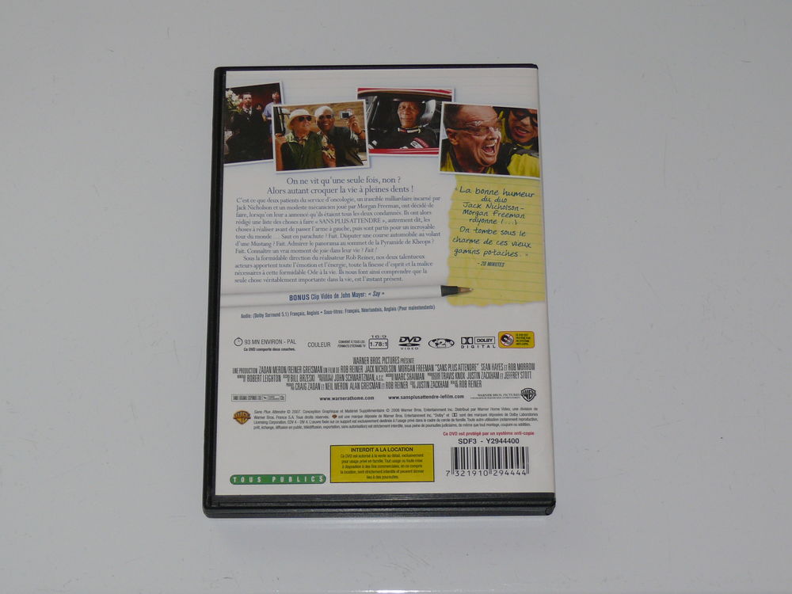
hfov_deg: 21.5
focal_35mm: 91
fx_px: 2082
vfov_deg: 16.2
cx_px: 396
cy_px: 297
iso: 100
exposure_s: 1/30
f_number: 3.2
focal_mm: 14.2
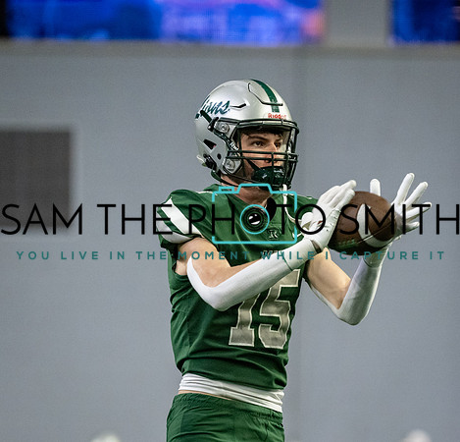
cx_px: 278
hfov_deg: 5.4
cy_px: 347
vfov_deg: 5.2
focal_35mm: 333
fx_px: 4902
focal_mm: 170
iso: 4000
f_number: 2.8
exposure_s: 1/1250
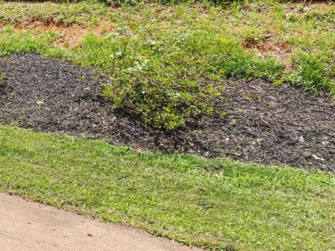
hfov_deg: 32.1
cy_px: 11
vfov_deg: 31.5
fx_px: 416
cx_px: -110
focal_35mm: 43
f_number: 9
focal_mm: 16
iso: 200
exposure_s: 1/320
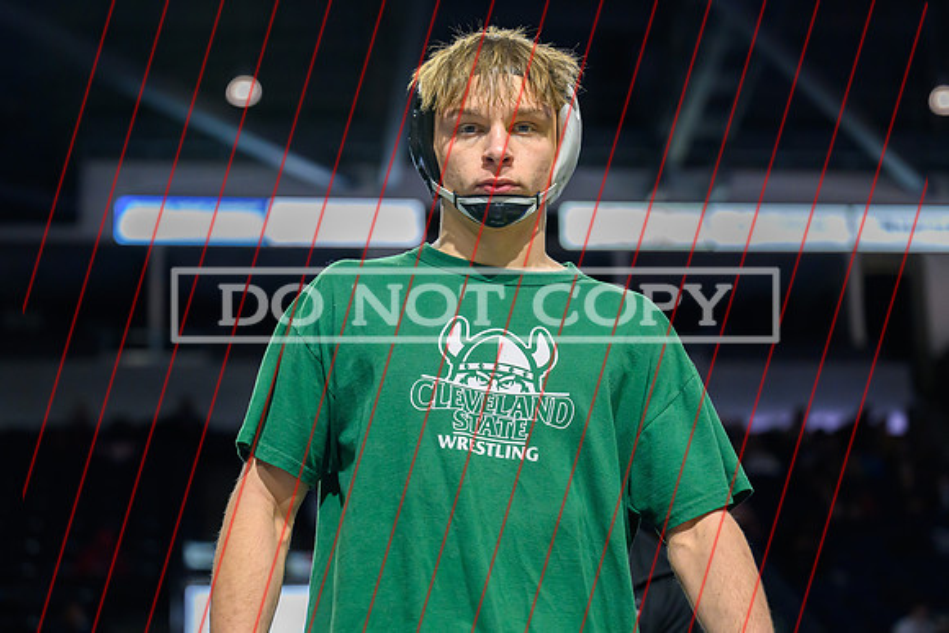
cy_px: 346
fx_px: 2201
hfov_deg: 24.3
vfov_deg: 16.4
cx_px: 400
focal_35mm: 83
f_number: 2.8
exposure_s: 1/800
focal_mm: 70
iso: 6400
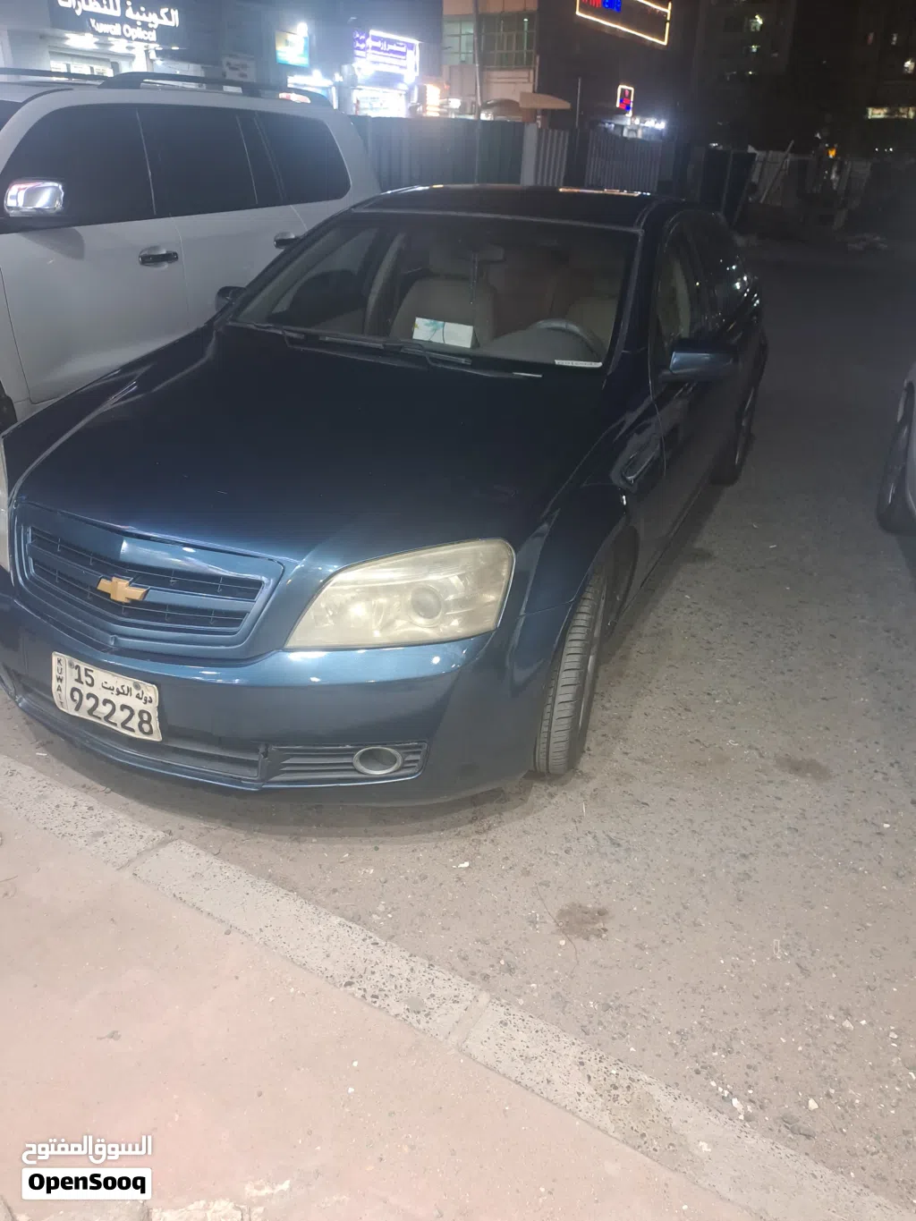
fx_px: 882
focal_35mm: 25
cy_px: 610
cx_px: 458
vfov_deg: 69.4
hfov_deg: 54.9
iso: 200
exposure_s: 1/50
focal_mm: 4.65
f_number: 1.8
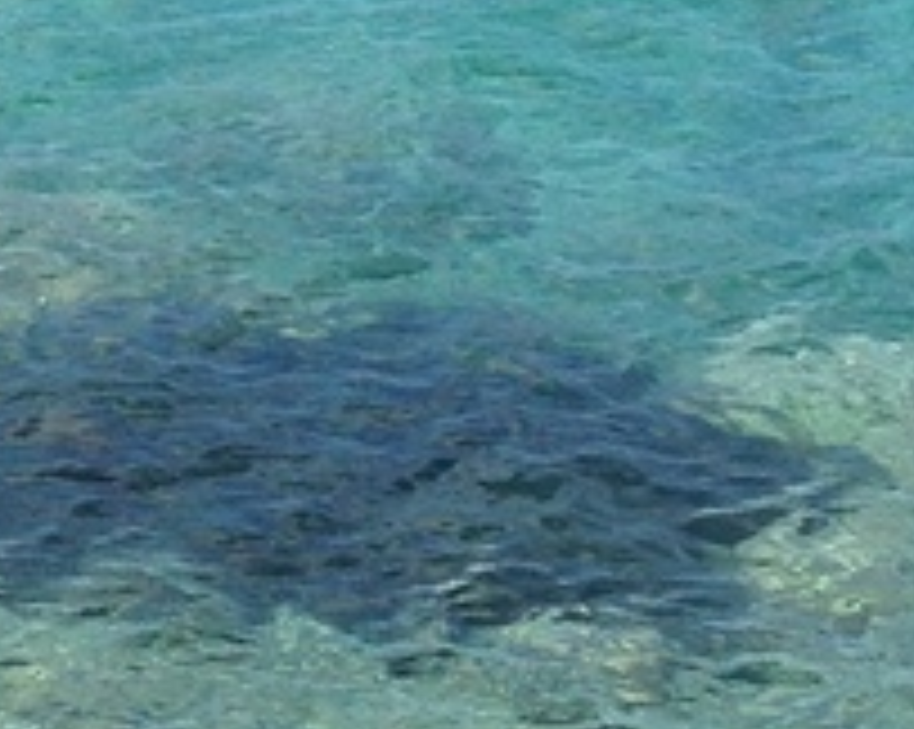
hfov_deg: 9.4
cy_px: -454
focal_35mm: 202
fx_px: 5459
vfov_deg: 7.5
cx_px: -347
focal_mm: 4.28
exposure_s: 1/1727
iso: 50
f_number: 2.4
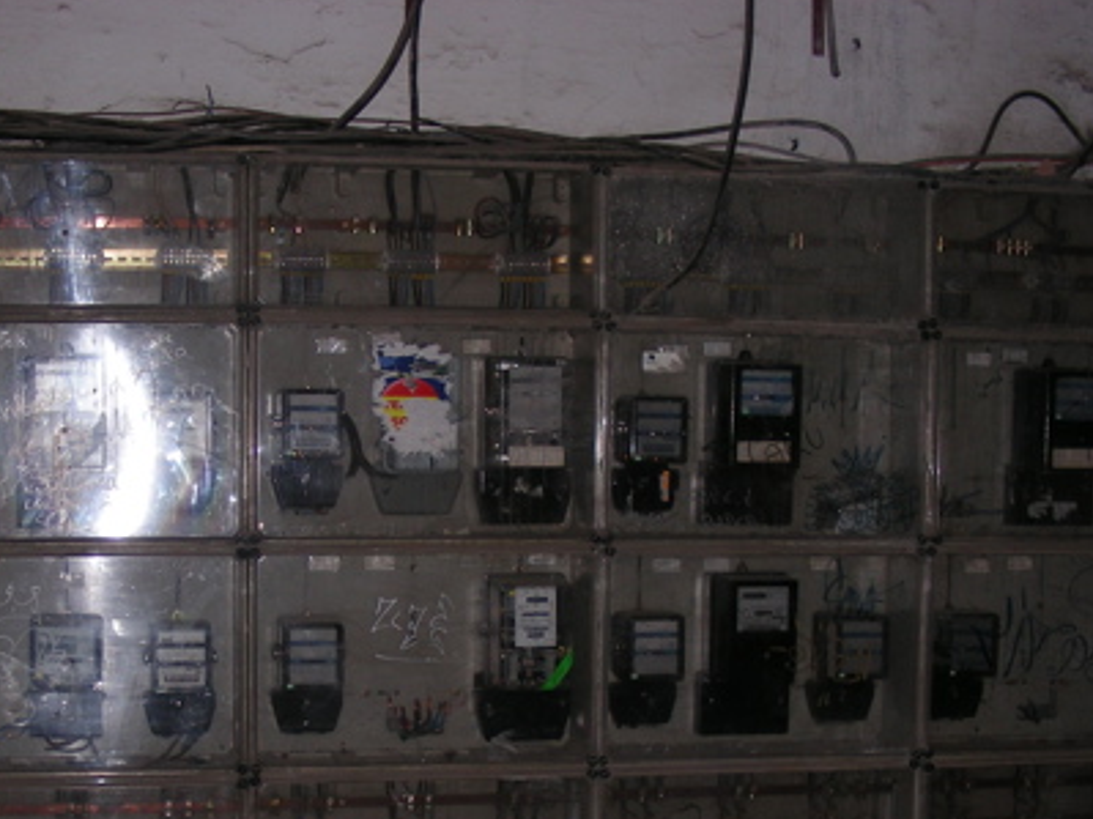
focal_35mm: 61
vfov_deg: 23.7
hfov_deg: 31.5
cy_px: 641
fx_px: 1925
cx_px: 400
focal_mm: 6.3
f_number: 3.5
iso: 73
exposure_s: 1/60
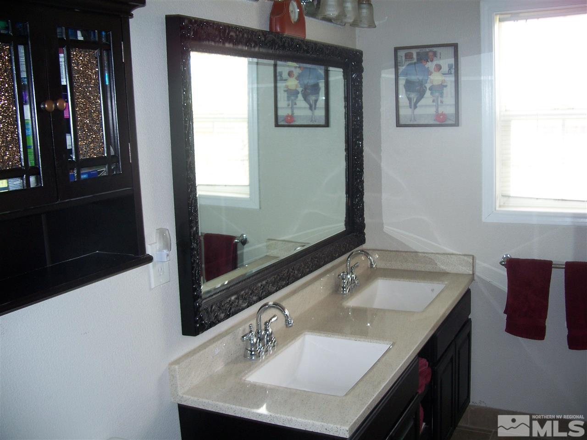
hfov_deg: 50.1
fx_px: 627
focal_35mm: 37
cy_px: 220
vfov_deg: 38.7
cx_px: 294
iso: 125
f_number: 2.8
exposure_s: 1/60
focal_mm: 7.8
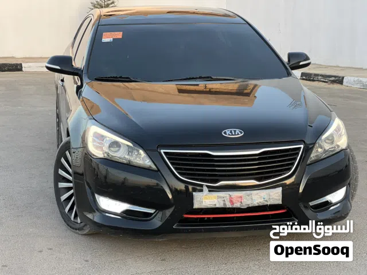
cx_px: 184
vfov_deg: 19.1
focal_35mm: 77
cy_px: 138
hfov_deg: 25.3
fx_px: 816
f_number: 2.8
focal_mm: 9
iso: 125
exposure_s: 1/121
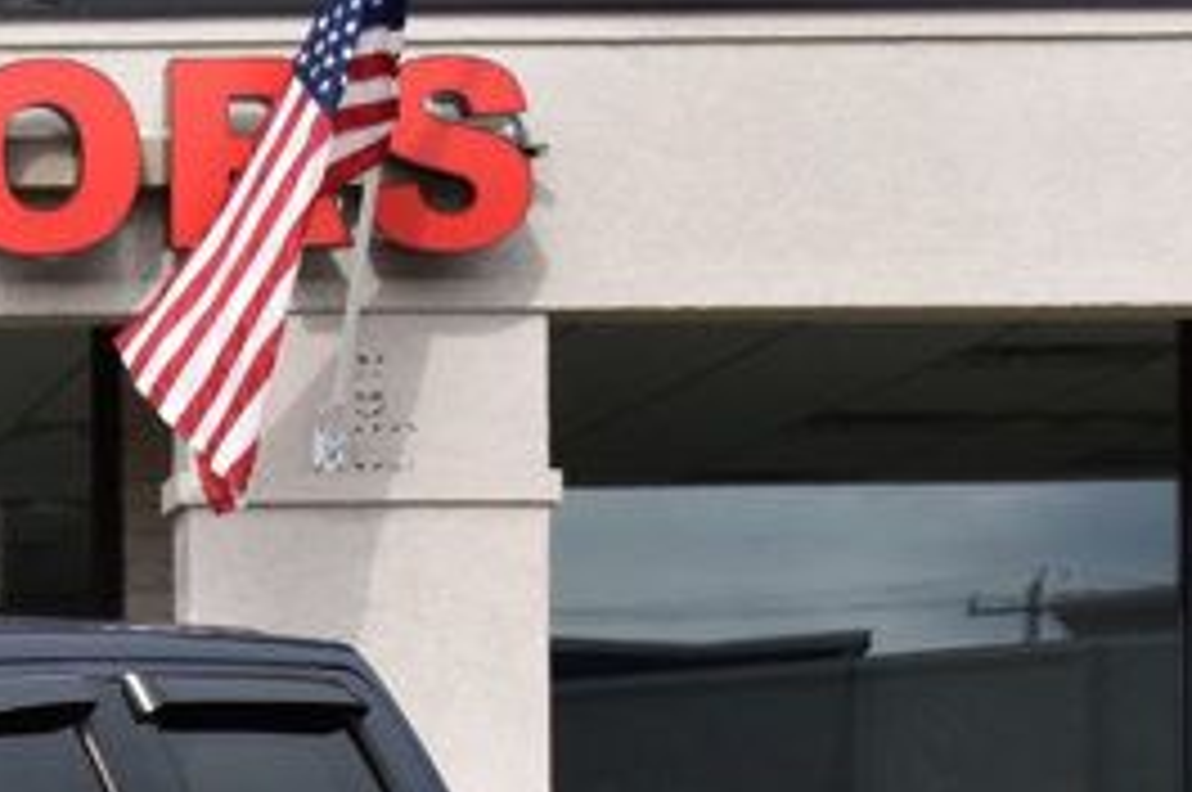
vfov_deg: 7.5
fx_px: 5950
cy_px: 1224
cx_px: -805
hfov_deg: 10.8
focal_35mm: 180
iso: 360
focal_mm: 31
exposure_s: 1/500
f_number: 11
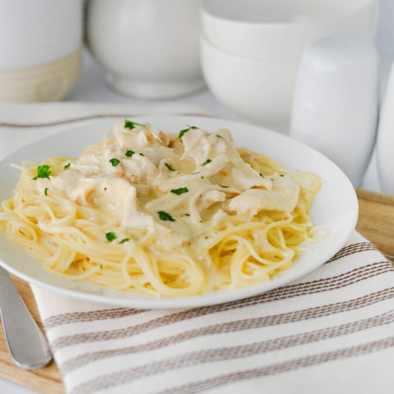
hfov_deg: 26.5
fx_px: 837
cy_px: 196
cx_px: 168
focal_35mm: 65
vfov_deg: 26.5
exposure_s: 1/160
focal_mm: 50
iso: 180
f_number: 5
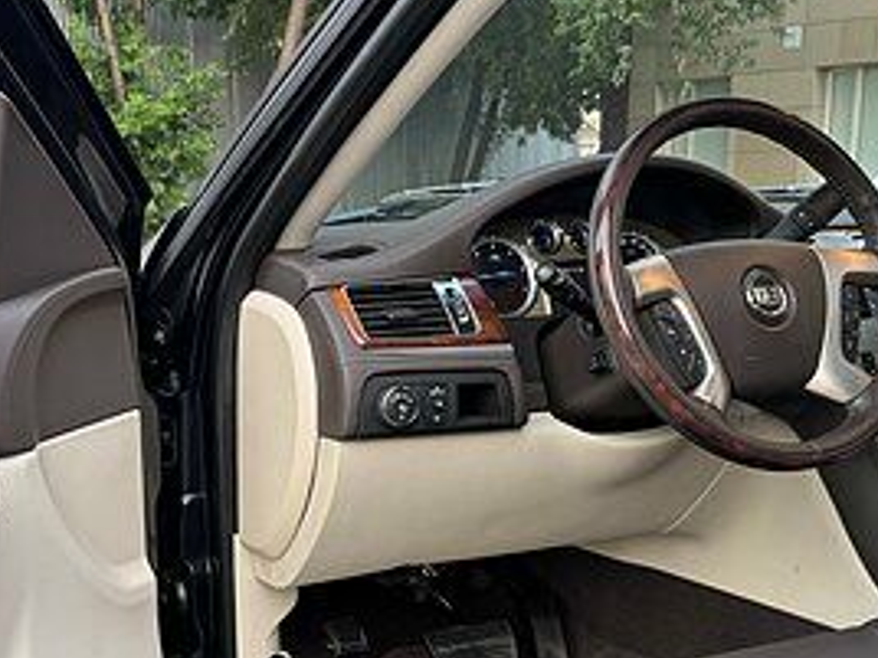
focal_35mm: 49
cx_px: 282
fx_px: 1243
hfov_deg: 38.4
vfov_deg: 29.3
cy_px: 470
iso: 200
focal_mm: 6.76
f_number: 1.78
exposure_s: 1/121
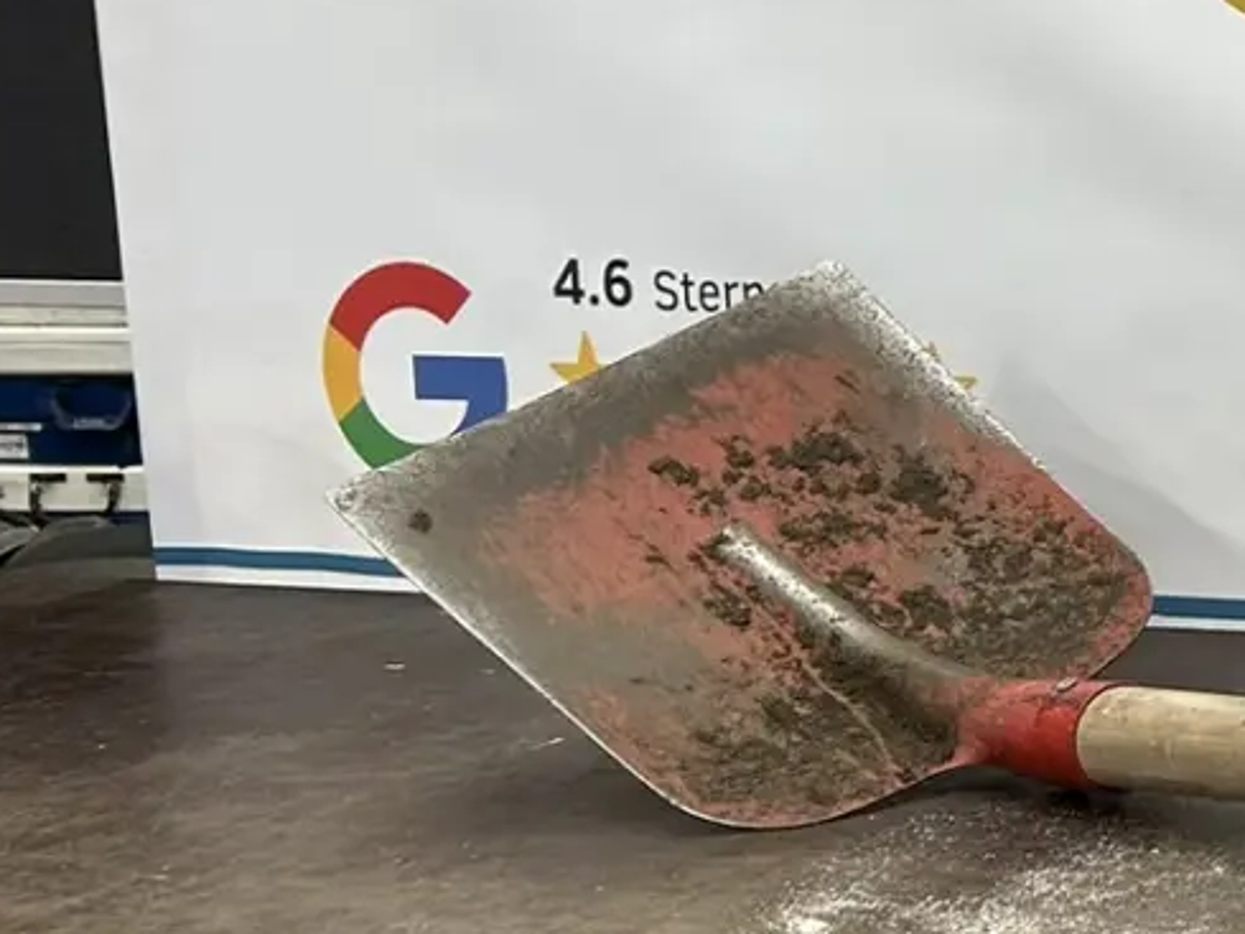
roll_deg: +1.9
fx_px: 3669
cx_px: 2289
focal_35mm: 102
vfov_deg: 14.4
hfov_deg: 16.1
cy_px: 127
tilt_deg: -7.6
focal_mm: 5.7
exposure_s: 1/100
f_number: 1.5
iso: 64
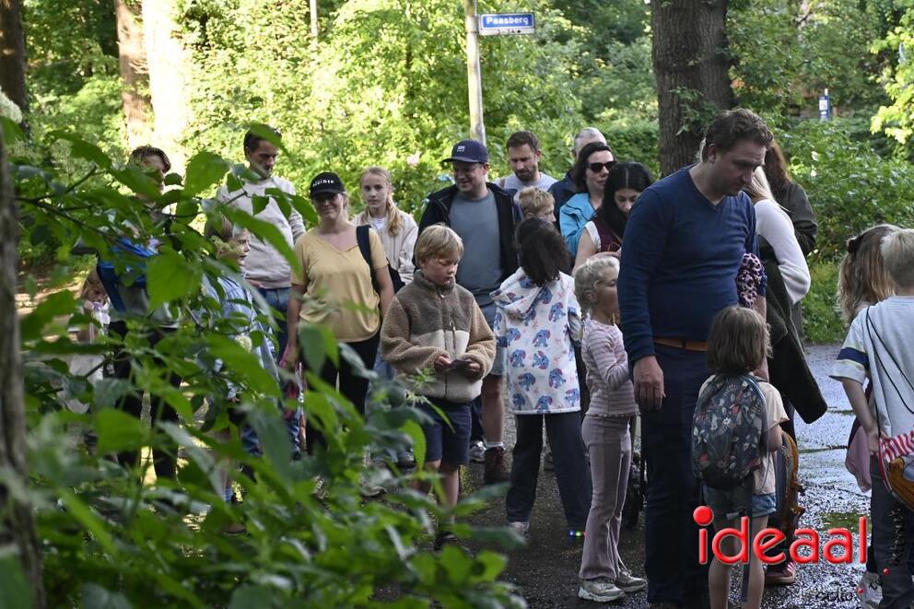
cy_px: 304
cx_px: 457
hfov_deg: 23.1
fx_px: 2234
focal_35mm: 88
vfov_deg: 15.5
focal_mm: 59
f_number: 5
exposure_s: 1/125
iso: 560
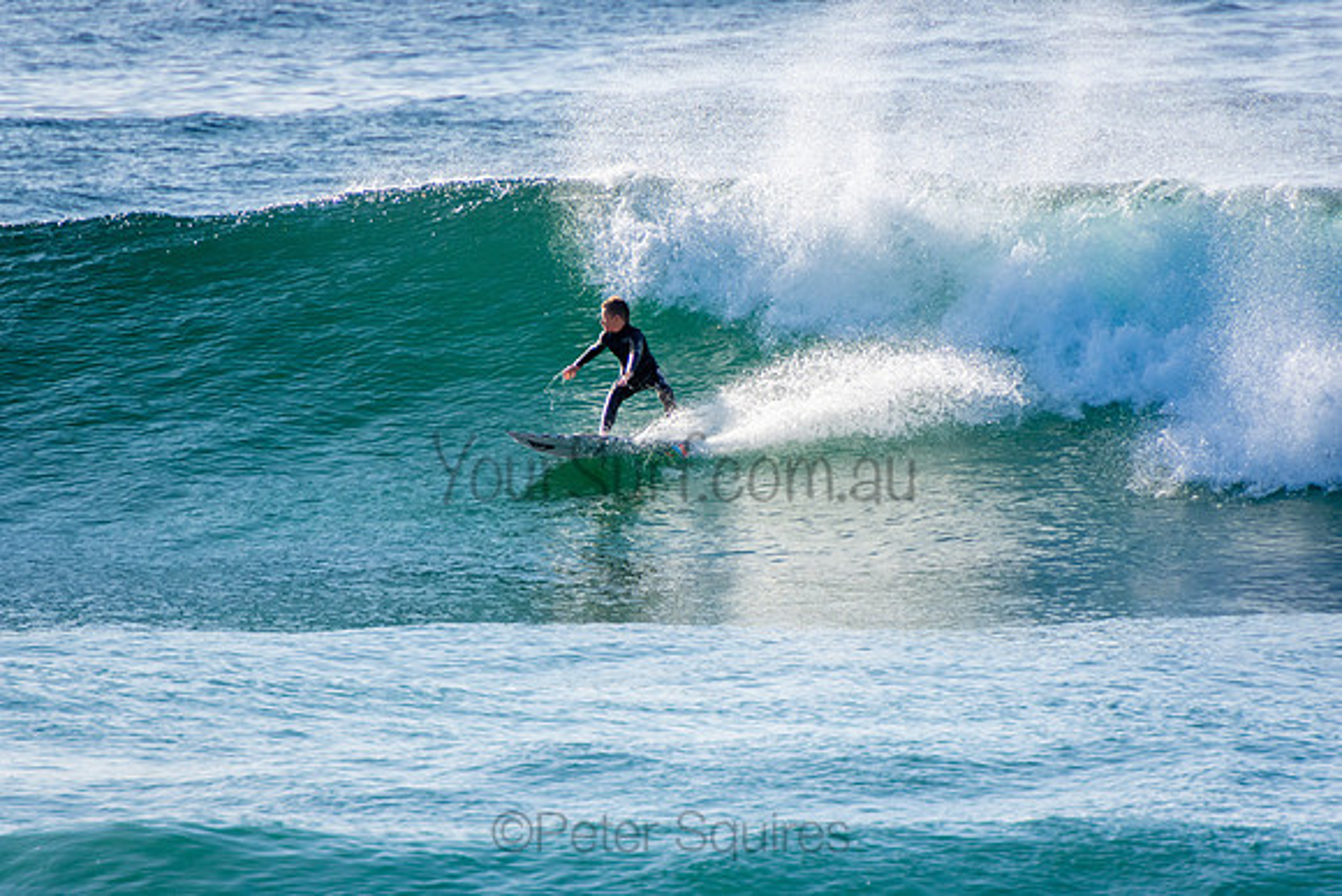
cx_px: 671
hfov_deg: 3.4
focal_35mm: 600
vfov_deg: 2.3
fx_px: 22371
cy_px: 448
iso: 280
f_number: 5.6
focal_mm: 400
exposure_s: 1/2000
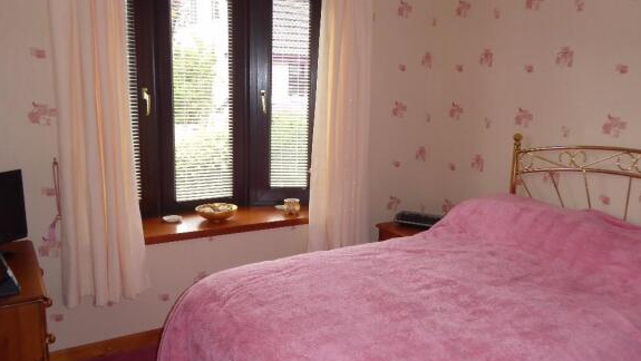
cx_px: 322
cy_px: 191
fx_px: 544
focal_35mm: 32
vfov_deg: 36.7
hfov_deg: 61.0
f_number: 3.5
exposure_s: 1/125
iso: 320
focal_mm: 5
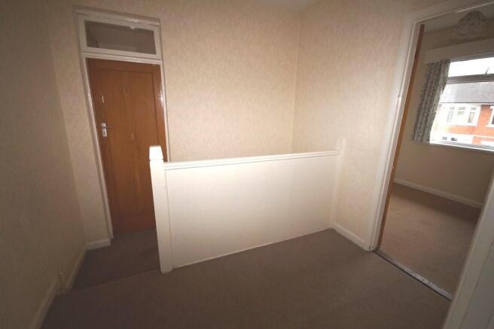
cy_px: 164
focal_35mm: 15
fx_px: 206
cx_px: 247
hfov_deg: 100.4
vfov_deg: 77.3
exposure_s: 1/160
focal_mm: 10
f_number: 4
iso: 800
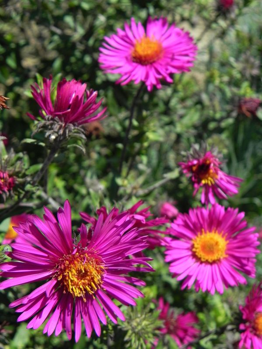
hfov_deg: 35.1
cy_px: 174
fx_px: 414
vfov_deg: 45.8
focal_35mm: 41
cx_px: 131
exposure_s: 1/1000
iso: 160
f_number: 4
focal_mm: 7.3
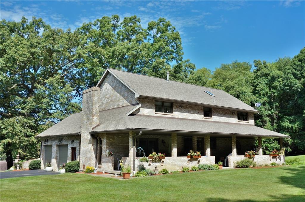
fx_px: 292
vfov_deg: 38.3
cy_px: 101
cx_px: 152
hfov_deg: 55.2
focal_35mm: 34
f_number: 13
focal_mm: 23
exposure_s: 1/80
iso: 100
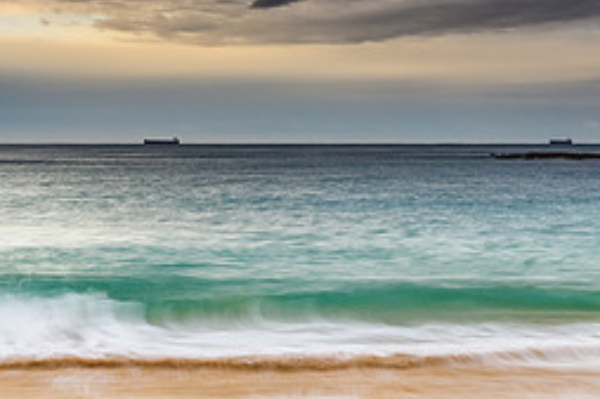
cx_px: 208
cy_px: 44
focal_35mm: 70
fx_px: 1166
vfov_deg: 19.1
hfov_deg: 28.7
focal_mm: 20
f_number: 8
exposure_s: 1.3
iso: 100
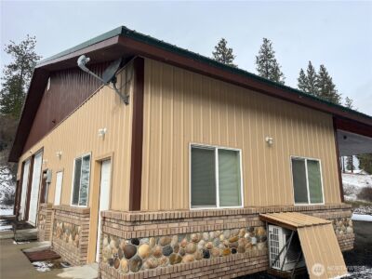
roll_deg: +0.0
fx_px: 279
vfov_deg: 53.1
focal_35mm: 26
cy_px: 140
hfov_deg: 67.3
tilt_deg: +7.7
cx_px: 186
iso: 50
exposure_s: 1/2513
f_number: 1.6
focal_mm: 5.1
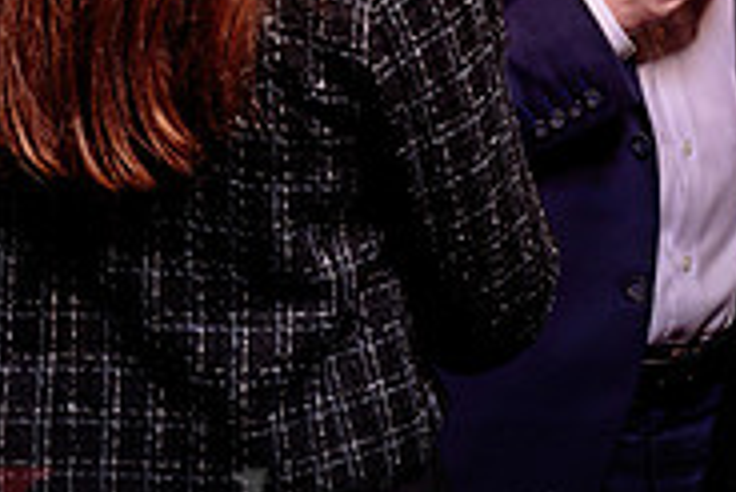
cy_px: -57
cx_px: 858
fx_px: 2578
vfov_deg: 10.8
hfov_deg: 15.7
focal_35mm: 126
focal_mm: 37
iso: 800
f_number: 4
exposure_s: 1/80
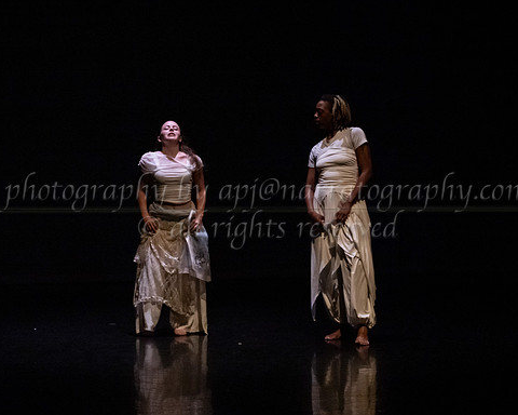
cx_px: 220
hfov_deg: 19.4
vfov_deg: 15.5
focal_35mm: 99
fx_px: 1518
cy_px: 218
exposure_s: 1/400
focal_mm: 75
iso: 6400
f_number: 4
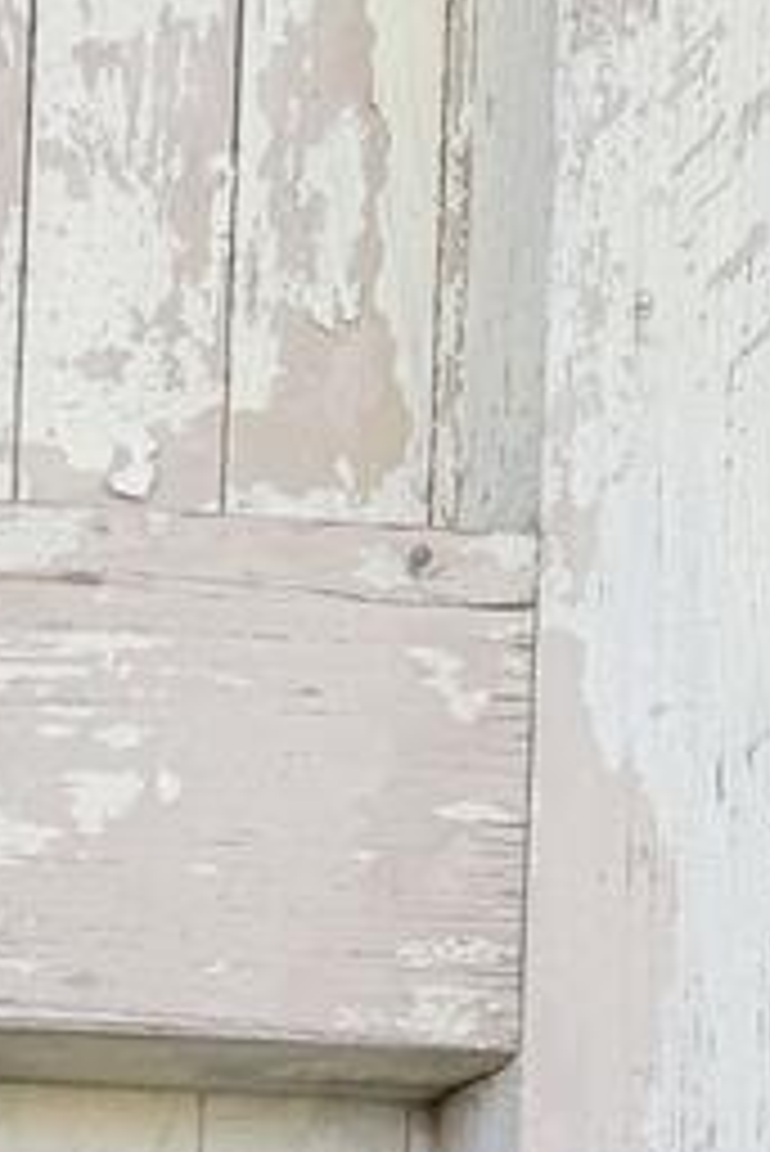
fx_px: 3748
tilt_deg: -5.8
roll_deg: -2.0
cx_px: -1216
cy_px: 2120
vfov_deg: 15.0
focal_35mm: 117
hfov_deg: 9.9
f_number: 1.78
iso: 80
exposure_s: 1/643
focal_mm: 6.76
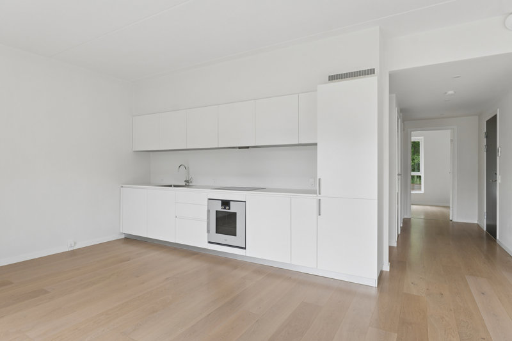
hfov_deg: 81.2
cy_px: 170
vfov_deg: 59.5
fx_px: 299
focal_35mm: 21
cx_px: 256
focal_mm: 14
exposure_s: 1/50
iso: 200
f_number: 8
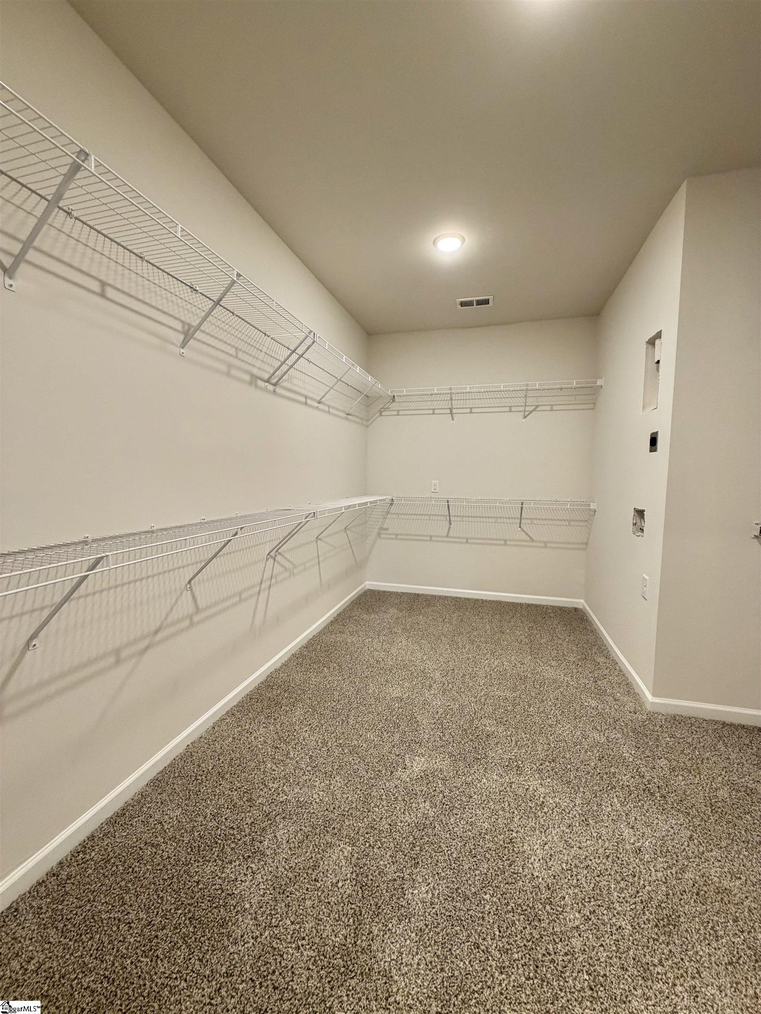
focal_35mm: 14
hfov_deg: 85.7
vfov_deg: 102.1
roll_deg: -0.9
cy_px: 507
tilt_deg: -3.8
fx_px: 410
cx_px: 380
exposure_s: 1/60
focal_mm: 2.22
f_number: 2.2
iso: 250
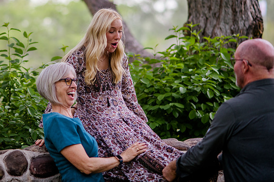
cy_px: 55
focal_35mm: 147
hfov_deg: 13.9
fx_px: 1118
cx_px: 82
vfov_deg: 9.3
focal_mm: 105
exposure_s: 1/250
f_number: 2
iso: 200
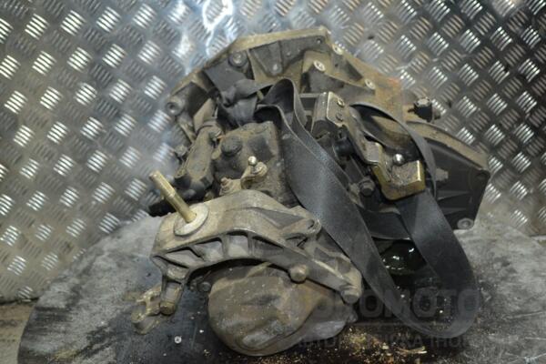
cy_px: 182
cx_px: 273
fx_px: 637
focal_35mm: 42
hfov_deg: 46.4
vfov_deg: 31.9
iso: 1600
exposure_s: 1/60
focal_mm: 28
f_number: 4.5
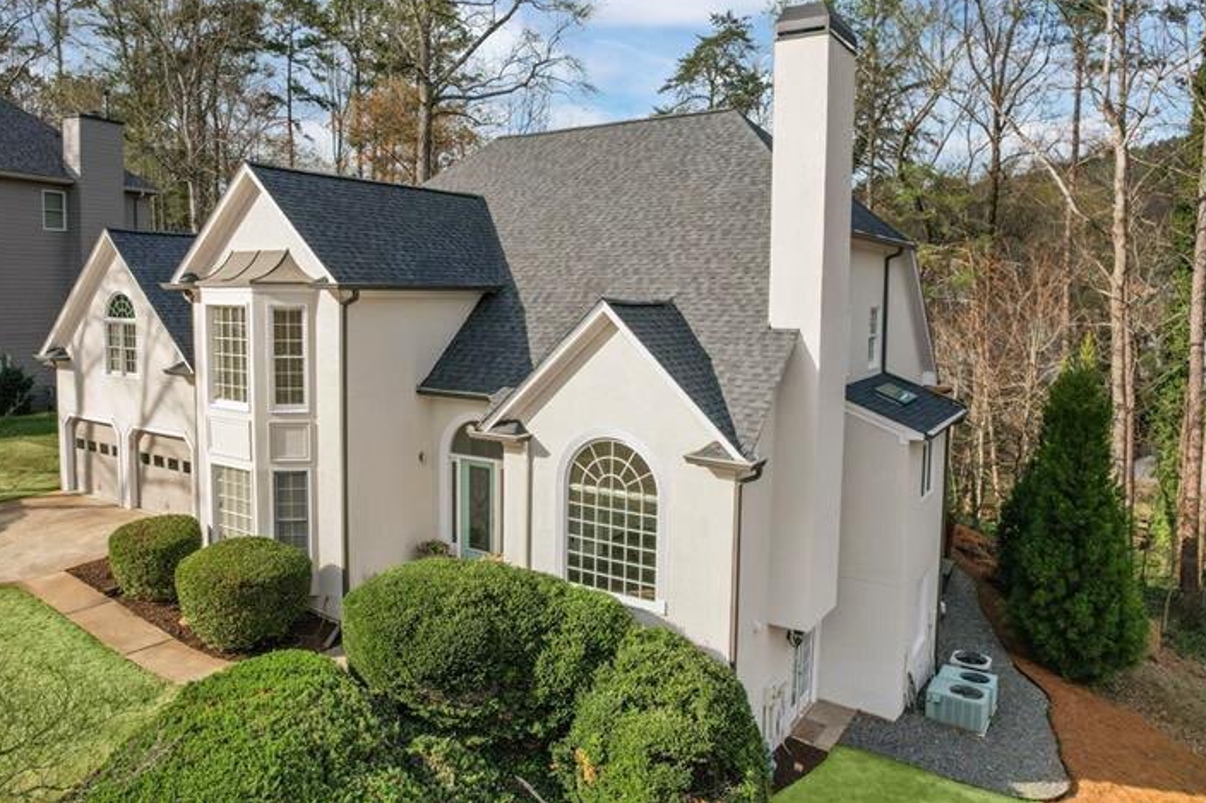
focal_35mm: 25
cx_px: 540
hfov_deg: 71.3
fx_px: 837
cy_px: 350
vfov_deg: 51.1
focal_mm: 8.38
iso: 100
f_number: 2.8
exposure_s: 1/1250
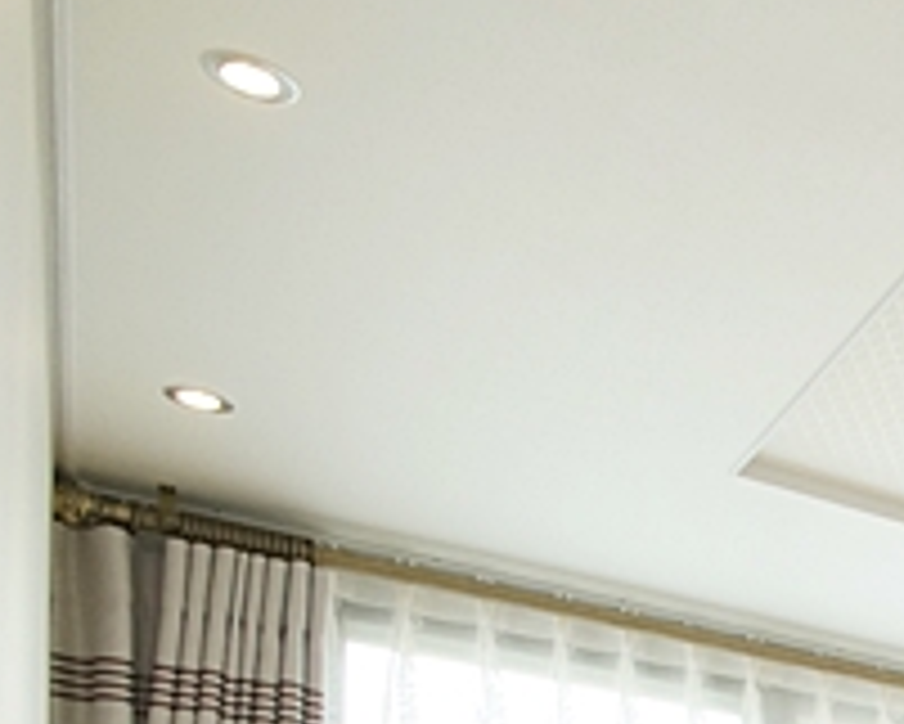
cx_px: 1673
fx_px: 1499
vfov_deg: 21.2
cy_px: 1187
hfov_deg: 21.0
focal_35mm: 56
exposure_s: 1/30
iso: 800
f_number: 9
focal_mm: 10
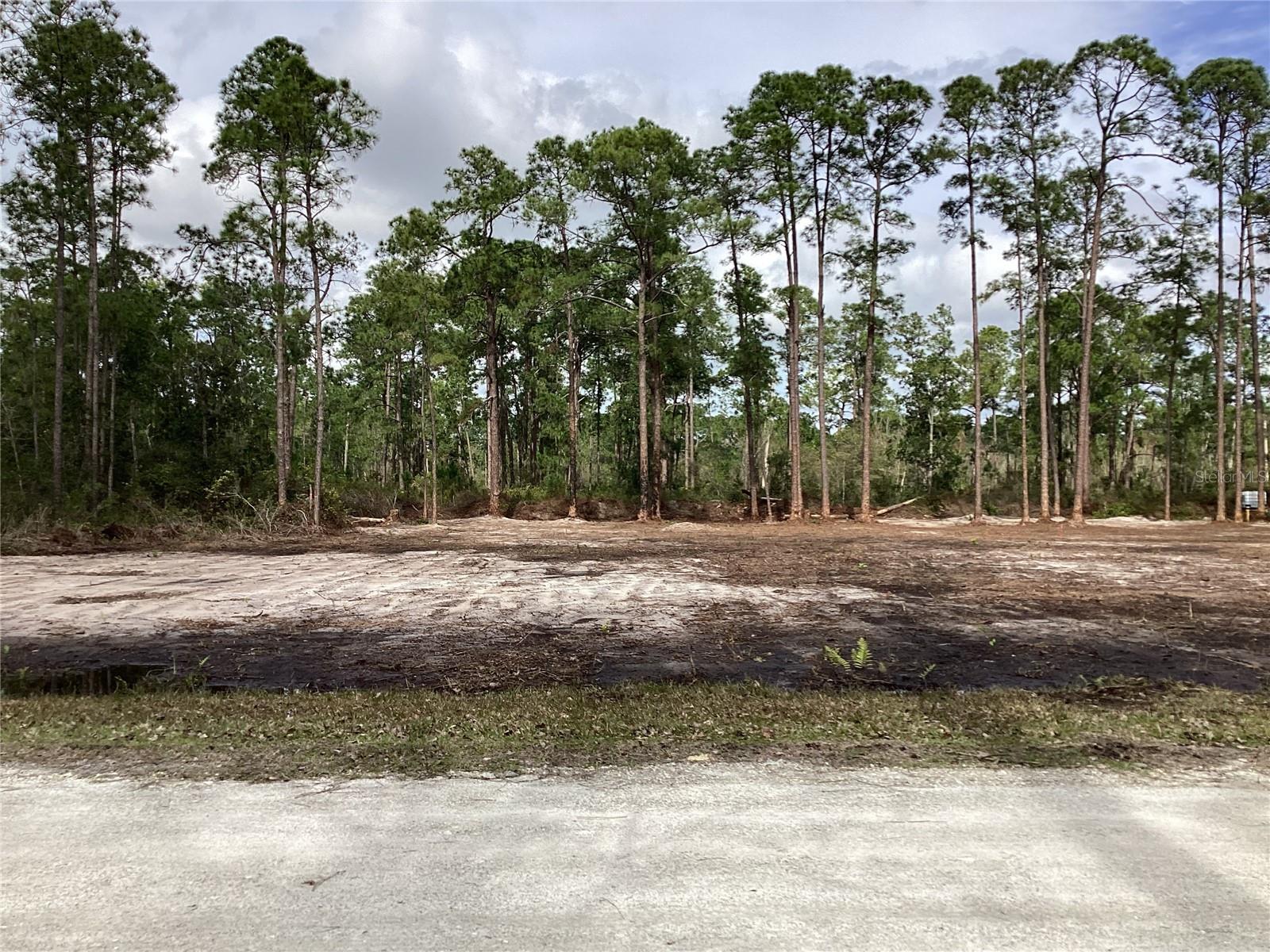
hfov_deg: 58.4
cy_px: 476
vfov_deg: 45.4
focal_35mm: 31
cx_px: 635
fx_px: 1137
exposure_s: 1/1235
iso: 25
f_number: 2.4
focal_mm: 3.3
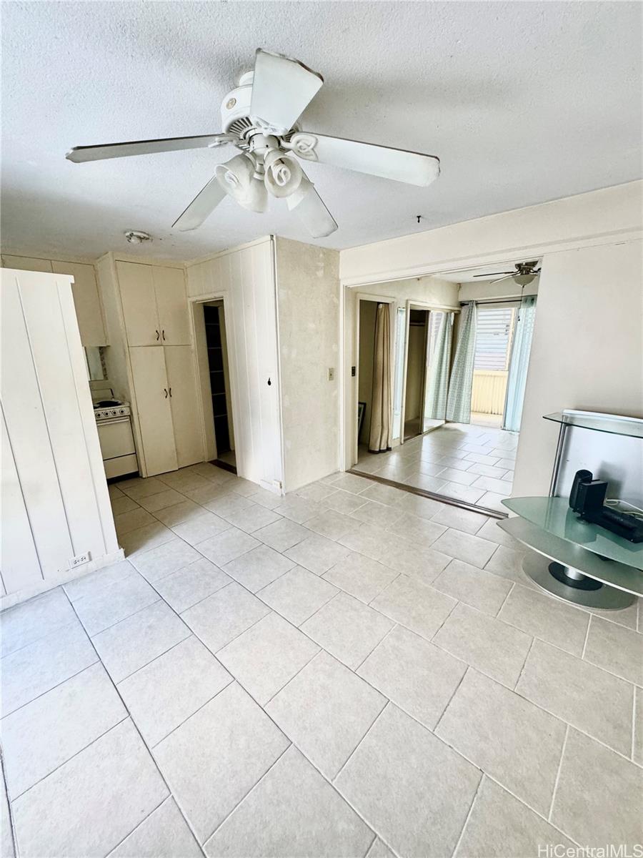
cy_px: 429
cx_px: 322
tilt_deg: -14.5
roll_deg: +1.1
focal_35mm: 14
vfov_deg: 102.1
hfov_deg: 85.7
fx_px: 347
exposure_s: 1/99
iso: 250
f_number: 2.2
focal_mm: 2.22
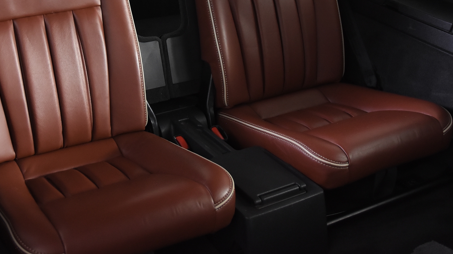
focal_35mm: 56
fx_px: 673
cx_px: 172
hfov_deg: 37.0
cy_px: 48
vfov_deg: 21.2
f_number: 3
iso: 2000
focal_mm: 24
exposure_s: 1/40
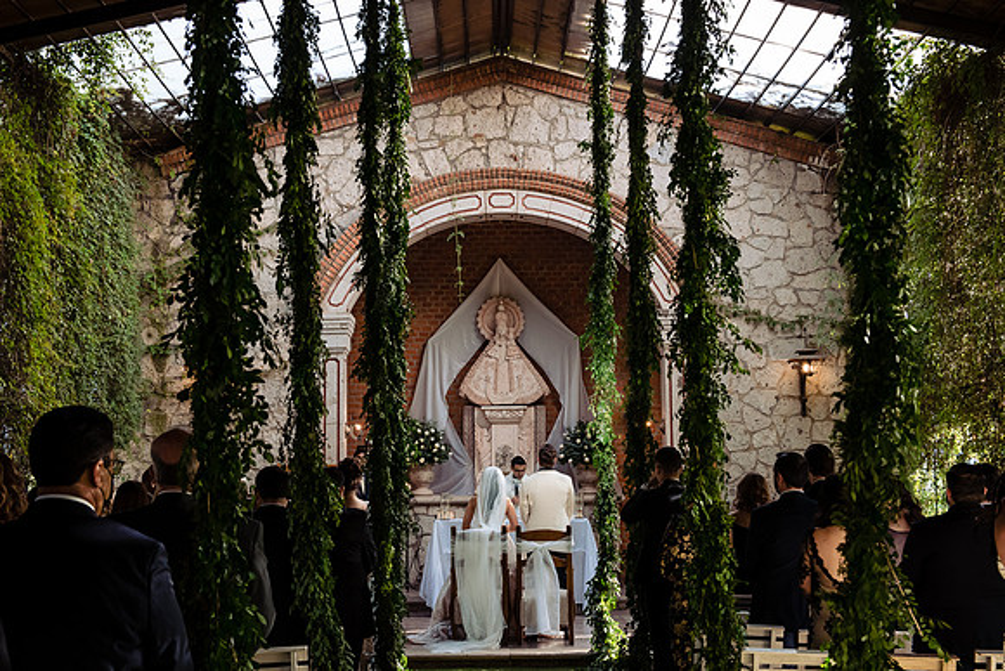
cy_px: 323
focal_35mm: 54
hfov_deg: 36.6
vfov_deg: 24.9
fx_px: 1518
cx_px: 500
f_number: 7.1
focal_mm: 48
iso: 1250
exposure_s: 1/100
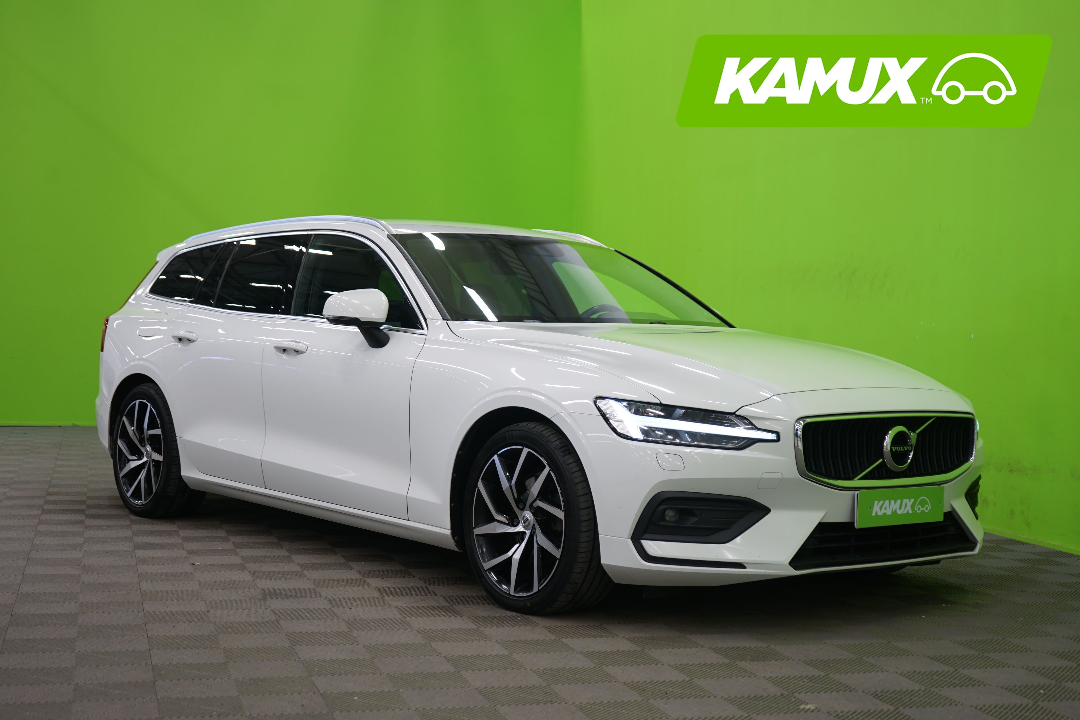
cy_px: 360
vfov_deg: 26.5
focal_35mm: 51
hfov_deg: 38.9
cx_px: 540
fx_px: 1530
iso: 400
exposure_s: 1/13
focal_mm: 51
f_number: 4.5
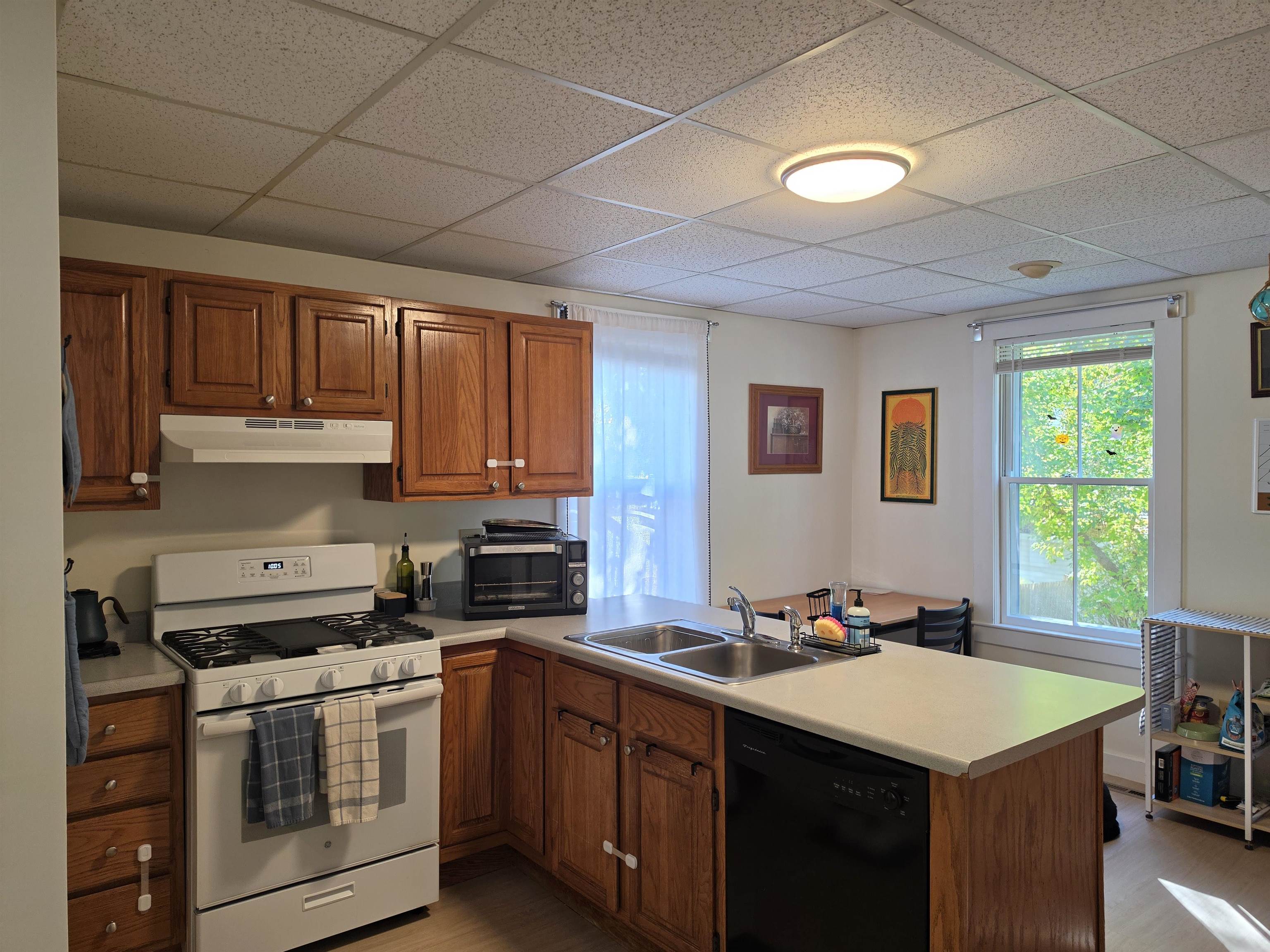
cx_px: 635
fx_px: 844
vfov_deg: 58.9
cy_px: 476
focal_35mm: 23
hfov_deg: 73.9
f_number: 1.4
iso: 80
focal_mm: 6.5
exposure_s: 1/120
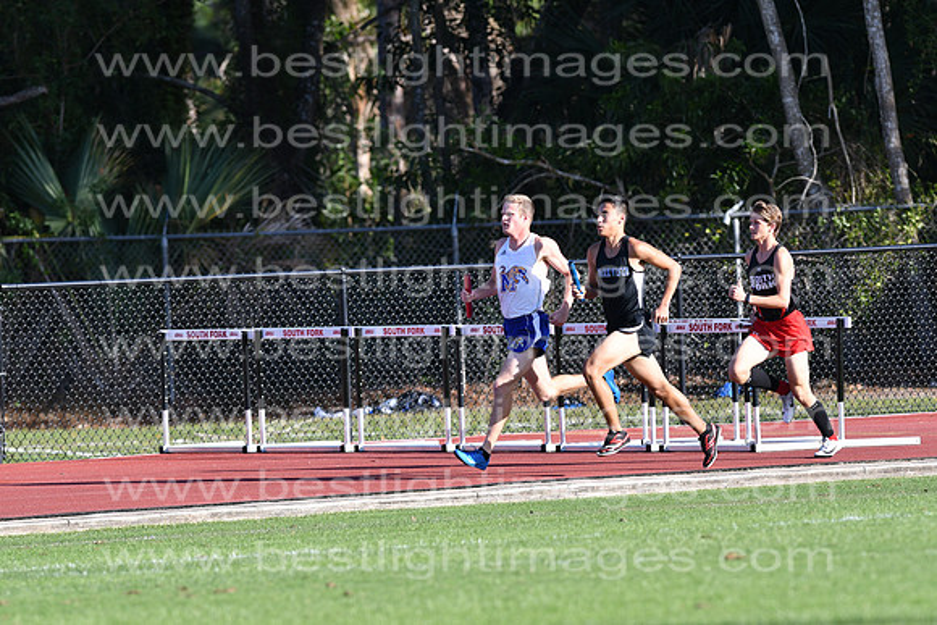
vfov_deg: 3.1
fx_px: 11715
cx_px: 468
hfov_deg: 4.6
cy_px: 312
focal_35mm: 450
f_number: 5.6
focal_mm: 300
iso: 320
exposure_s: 1/1250
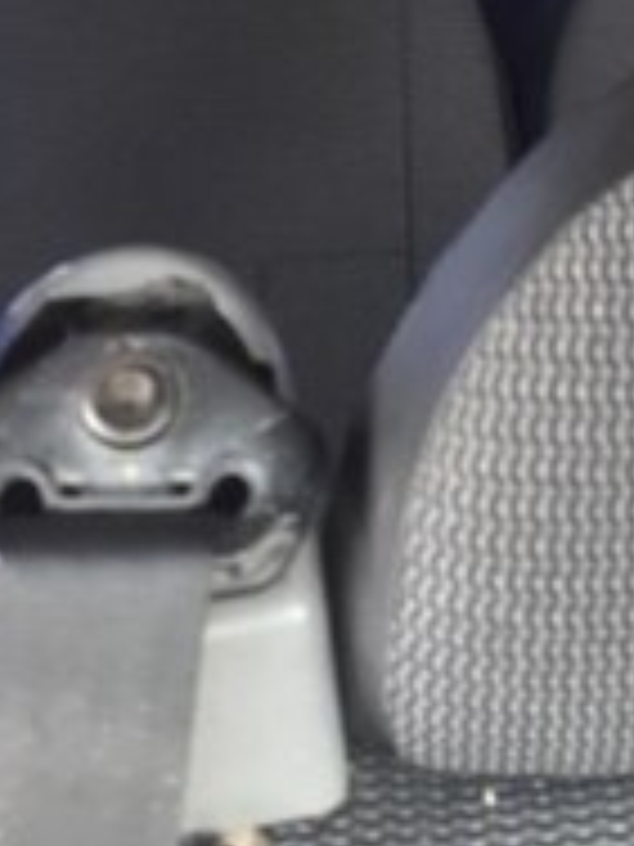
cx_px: 508
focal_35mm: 74
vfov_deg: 23.8
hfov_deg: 19.7
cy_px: -194
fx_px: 1807
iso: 80
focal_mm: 3.7
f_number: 1.9
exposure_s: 1/33
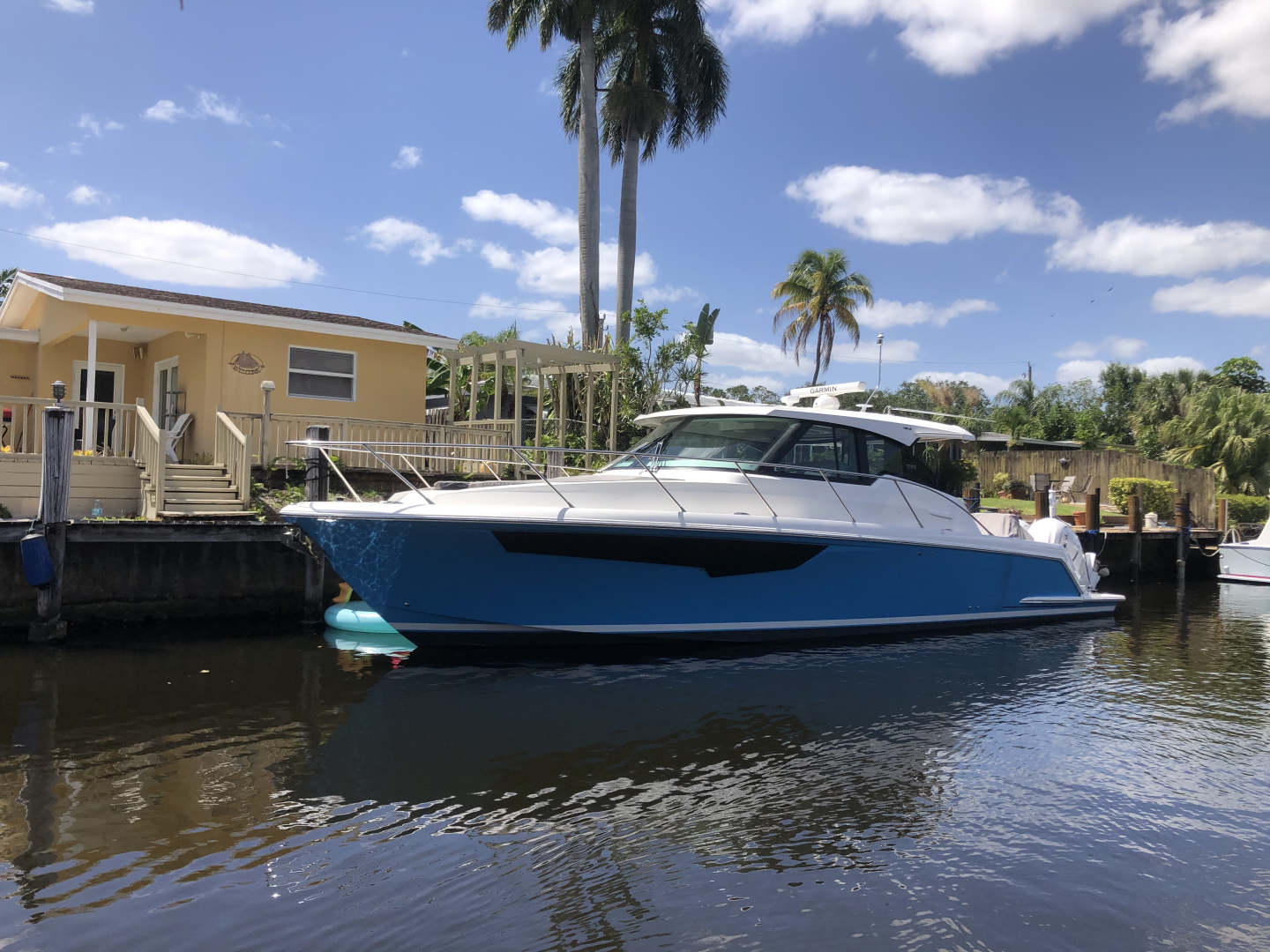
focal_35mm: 28
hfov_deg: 63.4
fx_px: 1027
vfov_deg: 49.7
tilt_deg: +0.2
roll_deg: -0.9
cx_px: 635
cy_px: 476
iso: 20
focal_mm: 3.99
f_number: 1.8
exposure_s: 1/2114
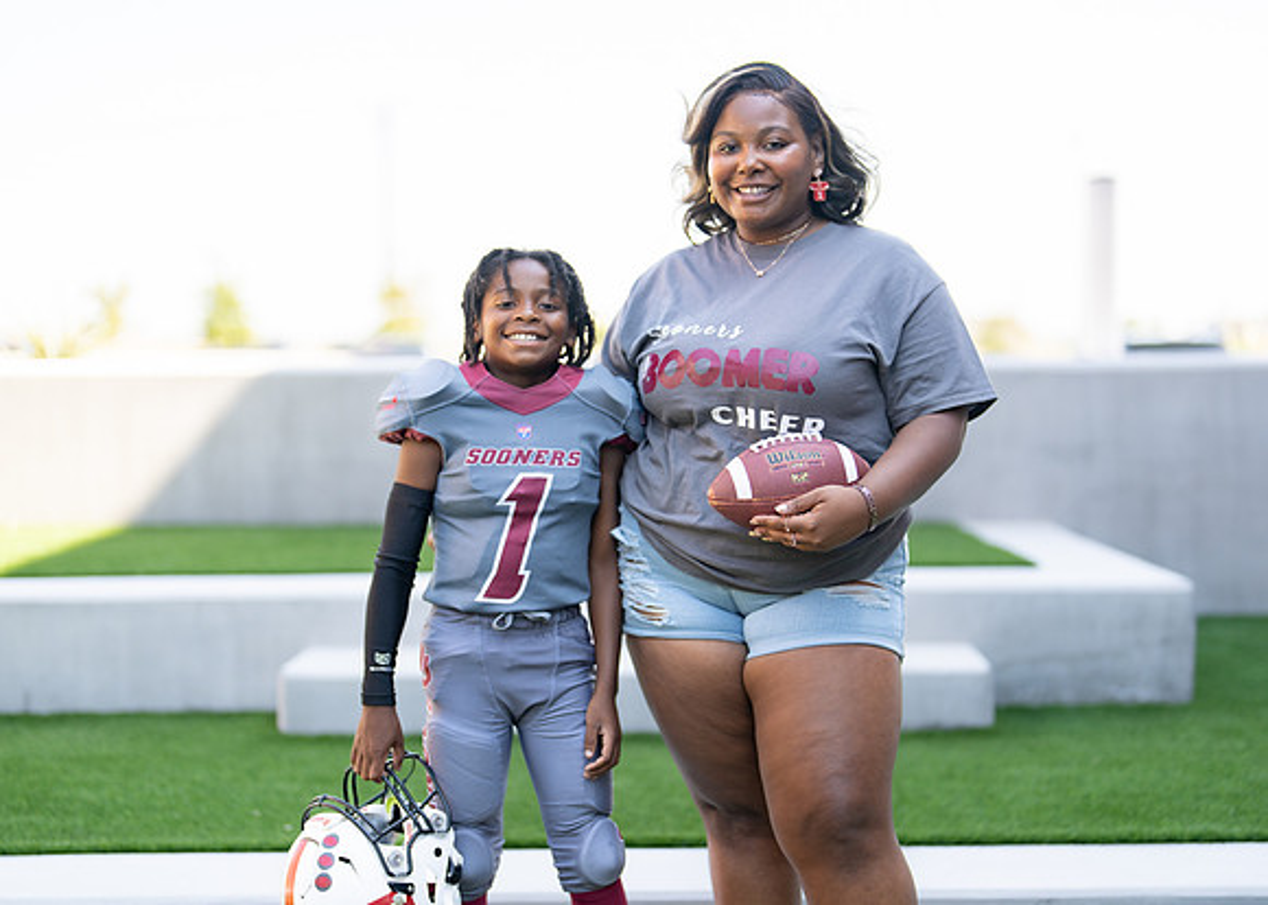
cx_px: 676
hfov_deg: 34.0
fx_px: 2070
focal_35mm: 57
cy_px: 470
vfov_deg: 24.7
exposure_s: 1/1600
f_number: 1.2
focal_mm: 50
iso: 100
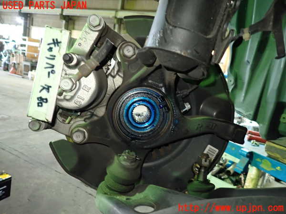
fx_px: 207
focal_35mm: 25
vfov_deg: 54.9
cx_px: 143
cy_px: 107
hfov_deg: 69.4
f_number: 2
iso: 500
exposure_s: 1/30
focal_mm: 4.5
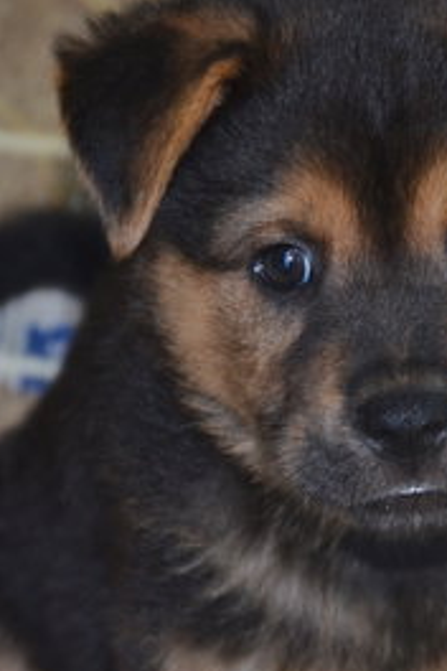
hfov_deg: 5.3
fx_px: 4861
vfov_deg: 7.9
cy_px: 377
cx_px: 389
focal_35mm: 261
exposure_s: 1/60
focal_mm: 92
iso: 800
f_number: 5.6
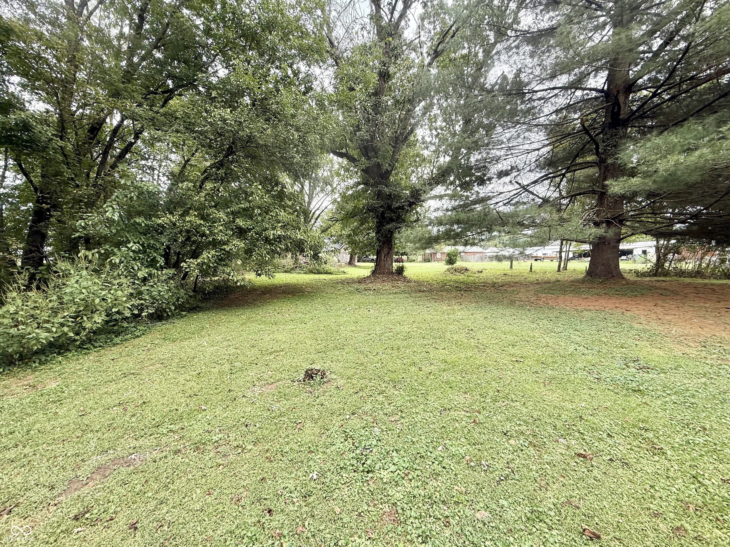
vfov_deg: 85.7
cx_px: 365
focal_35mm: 14
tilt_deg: -2.3
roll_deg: +0.7
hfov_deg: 102.1
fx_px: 295
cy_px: 274
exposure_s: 1/215
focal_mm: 2.22
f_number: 2.2
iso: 64
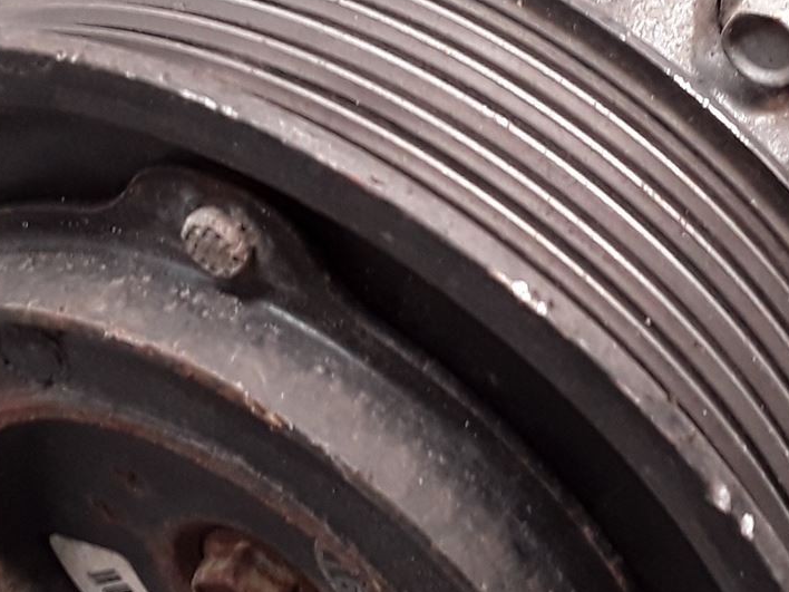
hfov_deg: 24.1
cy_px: 329
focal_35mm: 81
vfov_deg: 18.2
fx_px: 1846
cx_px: 466
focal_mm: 2.91
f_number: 1.9
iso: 100
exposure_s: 1/50
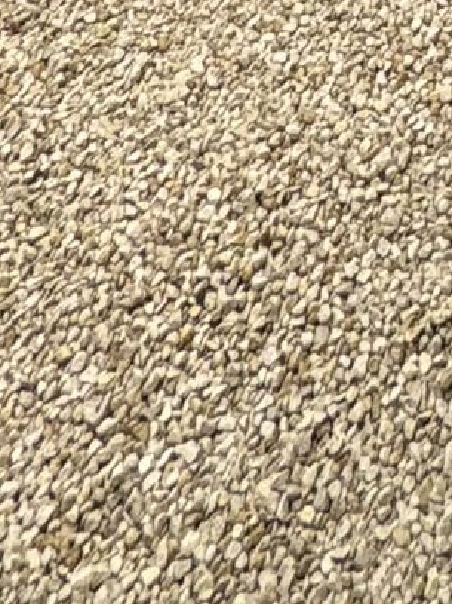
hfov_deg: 14.6
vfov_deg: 11.4
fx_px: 1533
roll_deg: +0.4
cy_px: -1232
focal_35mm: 88
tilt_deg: +0.5
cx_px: 825
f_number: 2.2
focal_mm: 2.22
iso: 40
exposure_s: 1/239
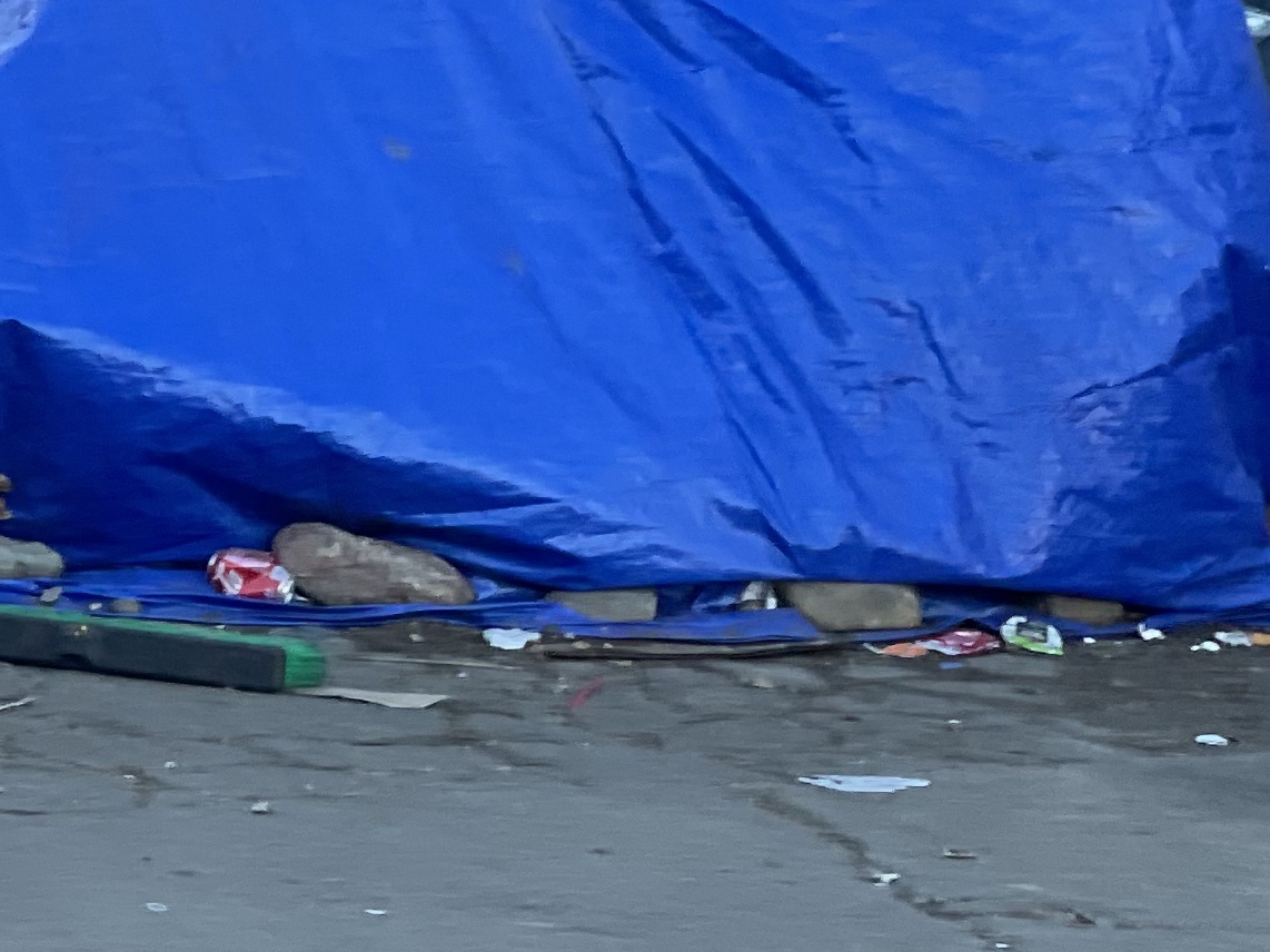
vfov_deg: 6.6
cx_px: -452
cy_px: 535
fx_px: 8290
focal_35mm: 226
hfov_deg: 8.6
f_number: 2.2
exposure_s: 1/121
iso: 50
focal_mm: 7.5
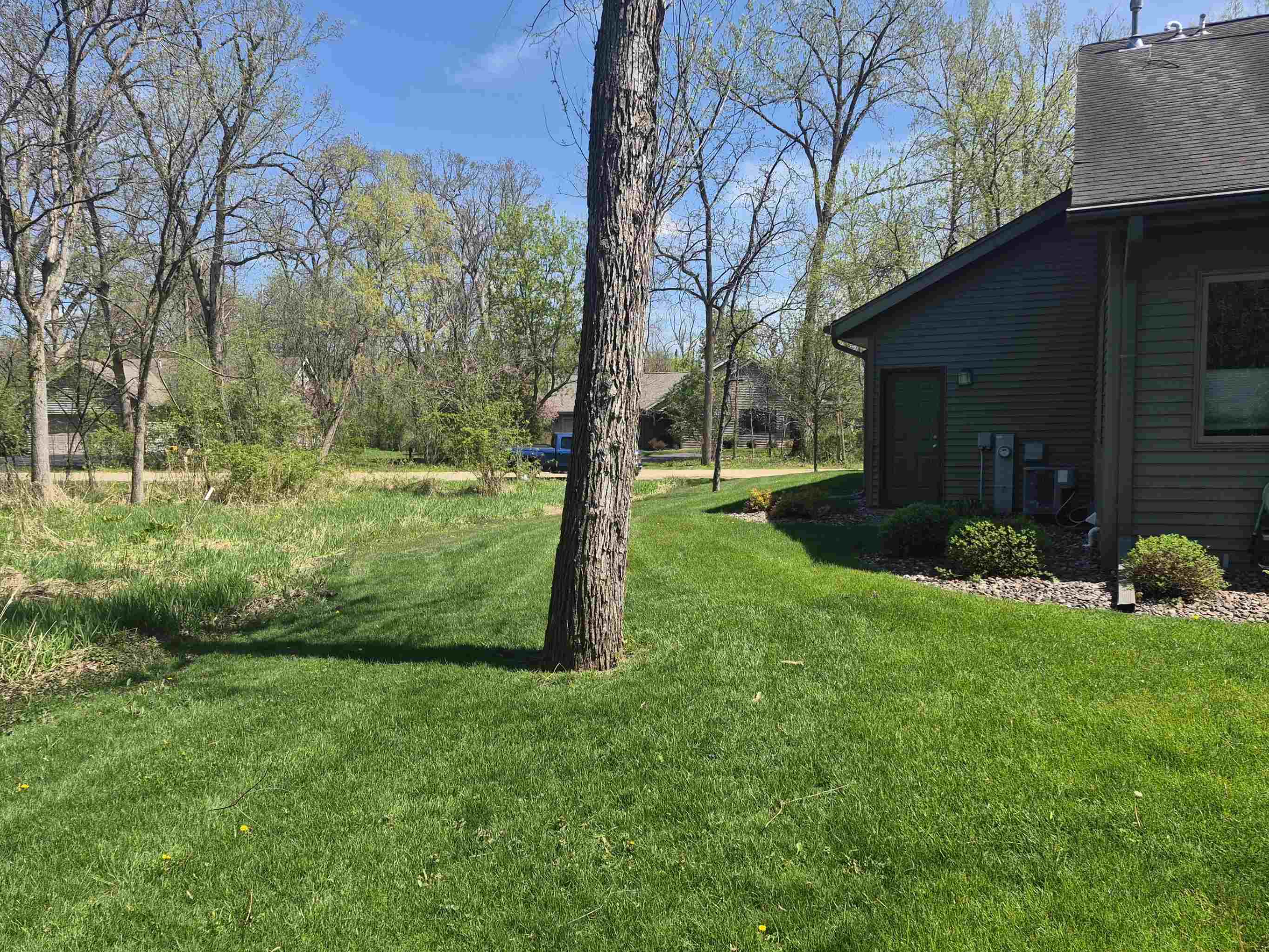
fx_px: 953
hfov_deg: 67.2
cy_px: 500
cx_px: 589
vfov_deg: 53.0
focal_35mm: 26
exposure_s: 1/3480
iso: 80
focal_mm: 5.4
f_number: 1.8
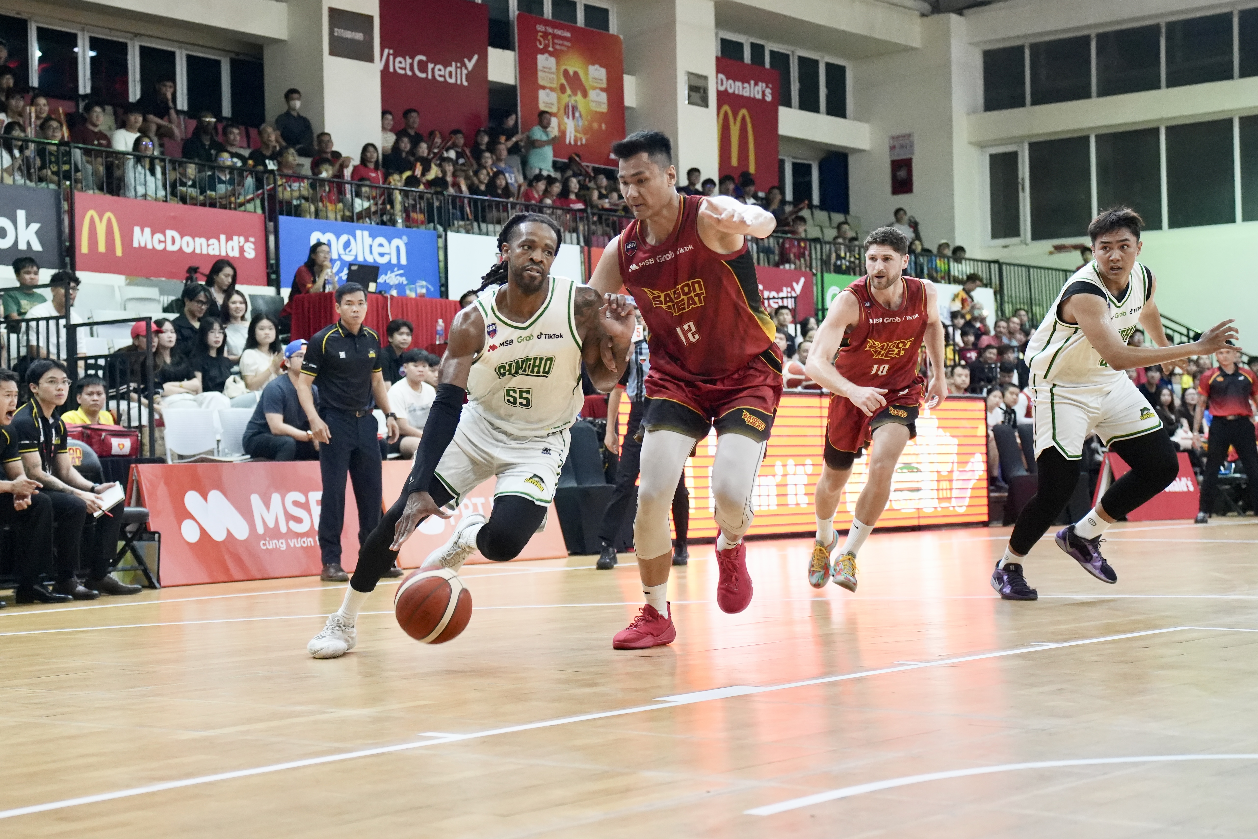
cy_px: 420
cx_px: 629
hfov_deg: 41.9
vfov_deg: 28.6
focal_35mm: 47
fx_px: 1642
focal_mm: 47
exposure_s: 1/800
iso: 5000
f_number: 2.8
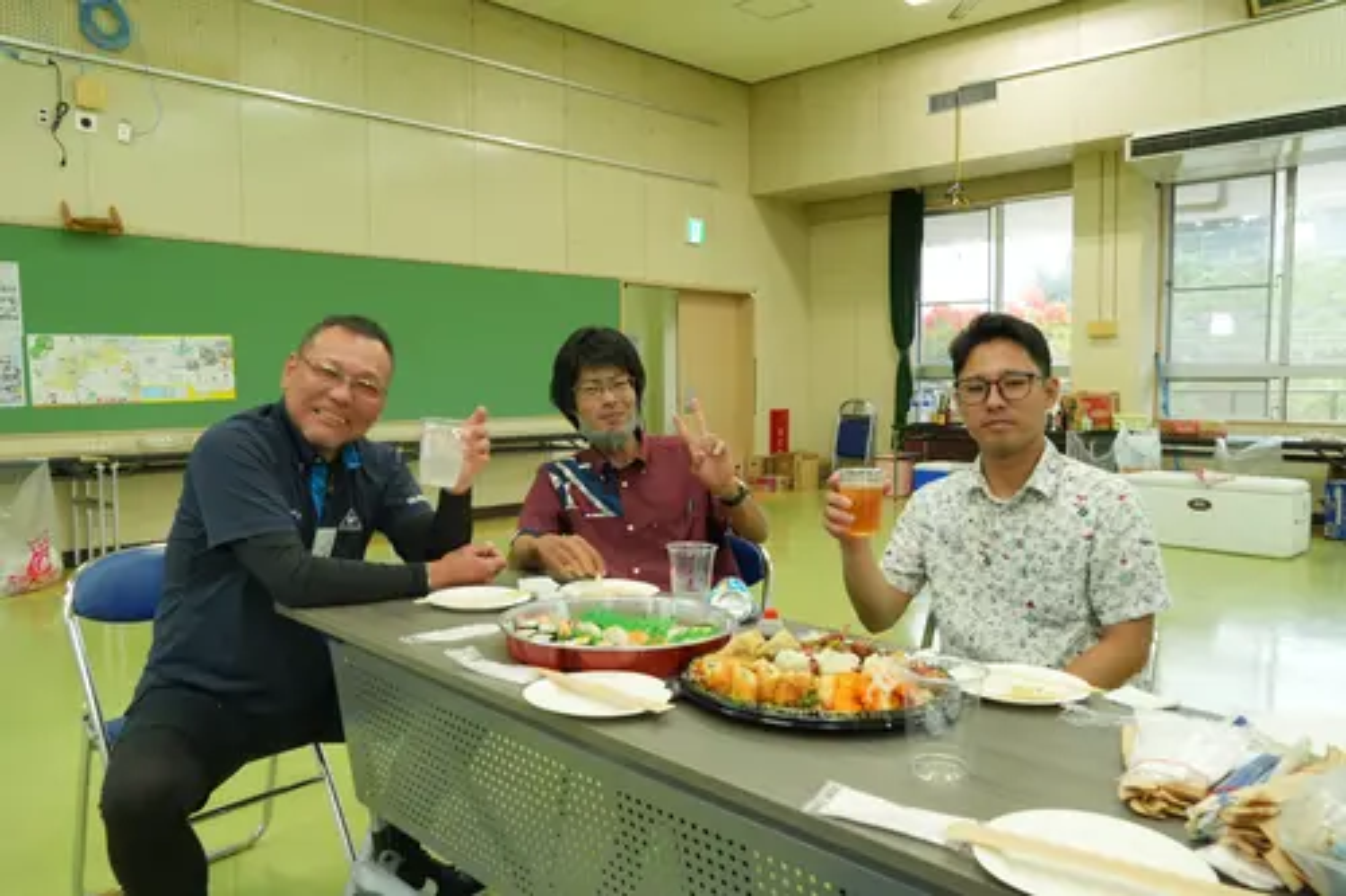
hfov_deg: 67.4
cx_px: 673
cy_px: 448
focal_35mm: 27
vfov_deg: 47.9
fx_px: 1009
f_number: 5.6
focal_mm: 18
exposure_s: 1/30
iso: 640
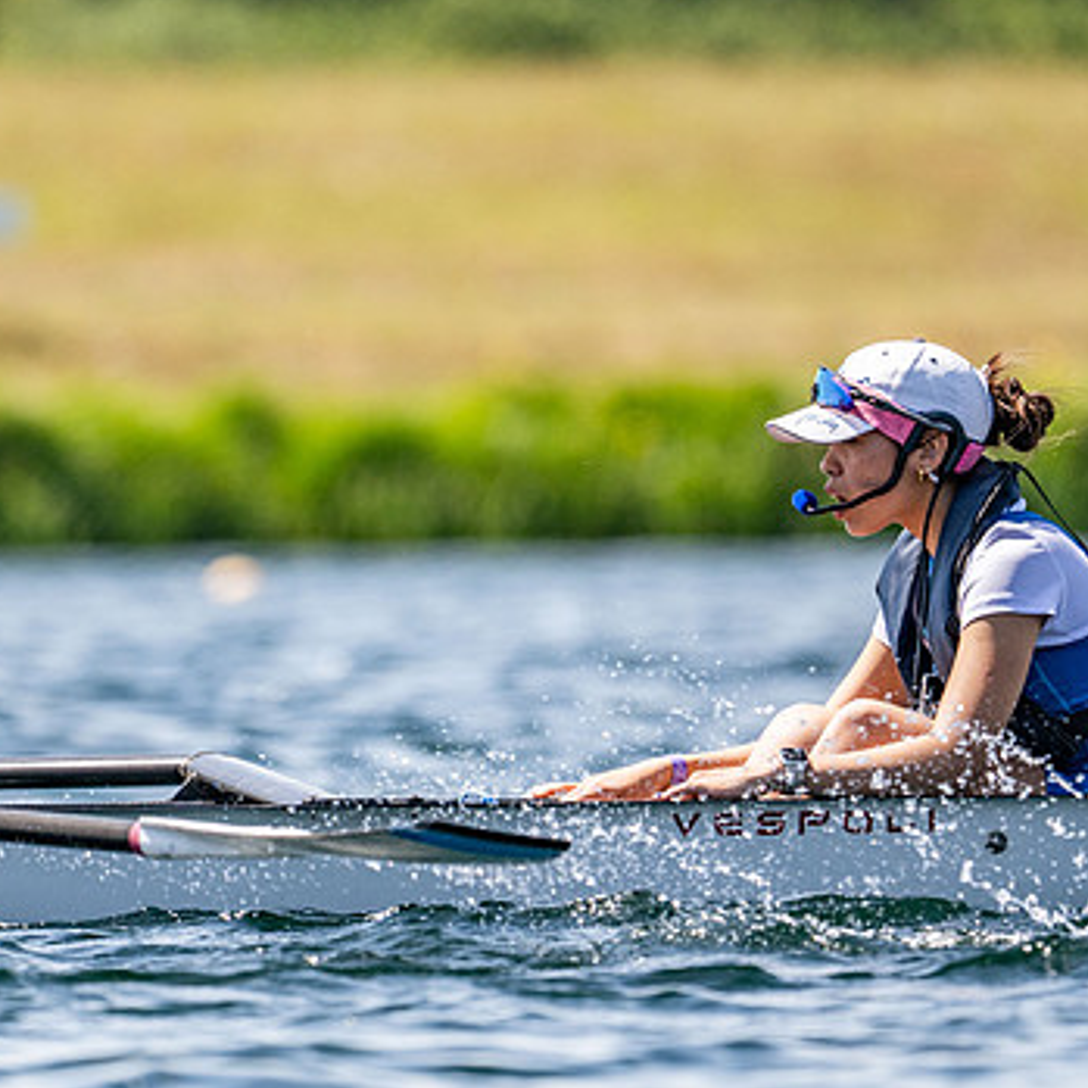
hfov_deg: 2.1
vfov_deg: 2.1
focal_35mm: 847
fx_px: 30119
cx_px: 583
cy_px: 555
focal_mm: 400
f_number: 4.5
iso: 250
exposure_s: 1/2500
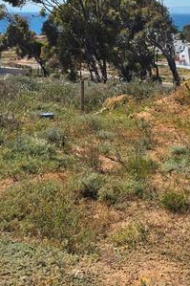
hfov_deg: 21.2
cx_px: 90
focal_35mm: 64
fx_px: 507
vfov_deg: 29.8
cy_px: 17
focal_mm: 6.3
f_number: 1.7
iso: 12
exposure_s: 1/1011
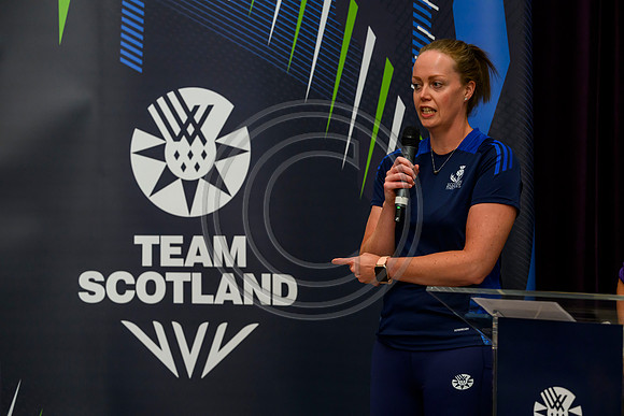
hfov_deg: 23.9
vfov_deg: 16.1
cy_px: 208
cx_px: 312
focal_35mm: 85
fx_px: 1474
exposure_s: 1/400
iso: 4000
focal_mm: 85
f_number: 3.5
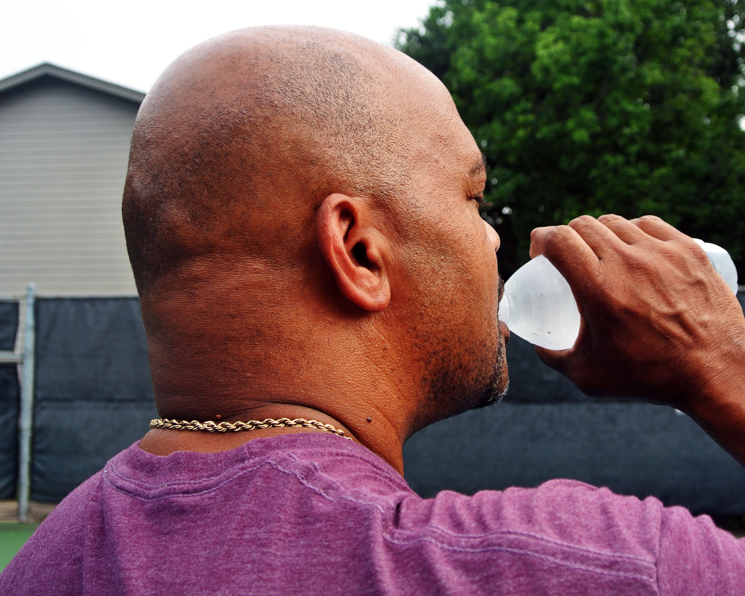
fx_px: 992
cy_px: 298
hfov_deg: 41.1
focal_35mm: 45
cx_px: 427
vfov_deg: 33.4
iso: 100
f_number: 4.2
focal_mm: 15.1
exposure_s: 1/320
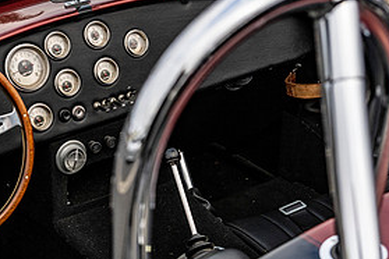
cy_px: 215
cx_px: 106
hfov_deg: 25.4
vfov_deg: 17.1
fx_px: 854
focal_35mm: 79
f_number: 4
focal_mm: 38
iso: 1000
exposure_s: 1/1000
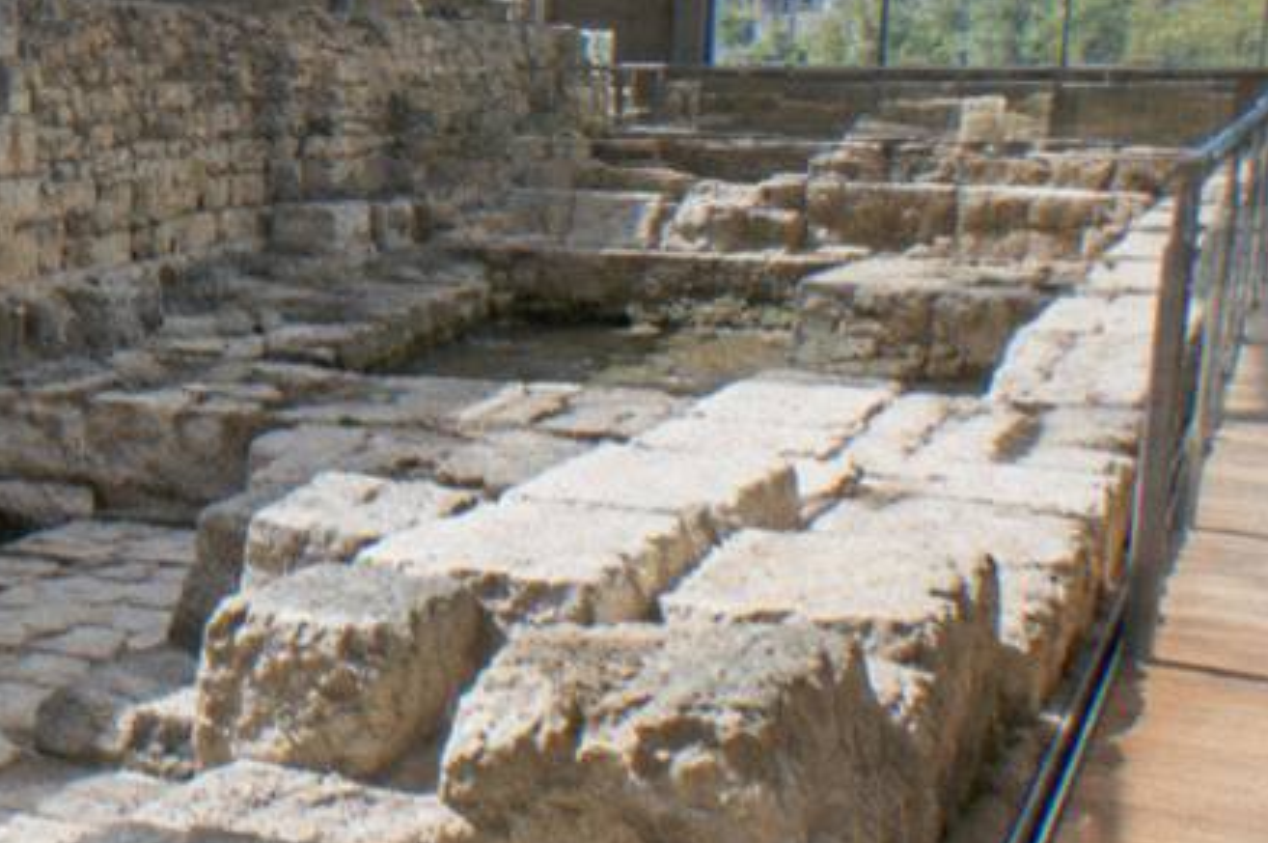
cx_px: 32
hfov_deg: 24.4
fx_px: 2815
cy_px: 568
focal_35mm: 80
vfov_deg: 17.0
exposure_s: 1/50
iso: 2000
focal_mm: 35
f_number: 9
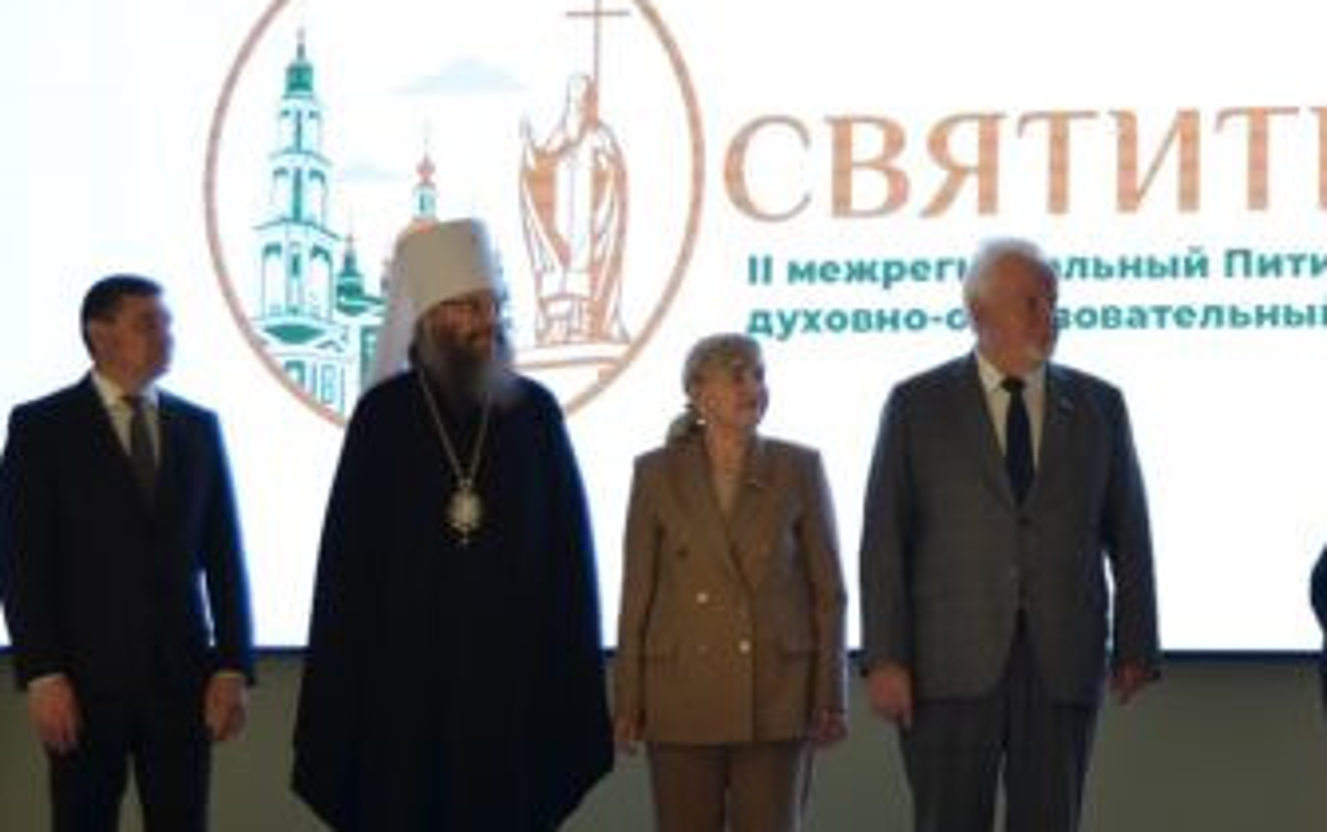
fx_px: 3366
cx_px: 1026
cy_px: 519
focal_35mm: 93
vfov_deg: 14.1
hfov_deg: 22.1
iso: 250
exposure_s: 1/60
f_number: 4.5
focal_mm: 34
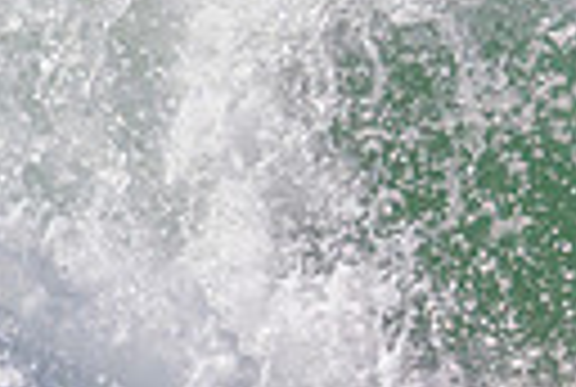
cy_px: 234
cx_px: 1334
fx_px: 56515
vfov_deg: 0.4
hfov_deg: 0.6
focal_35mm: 3524
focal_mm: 680
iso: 560
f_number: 11
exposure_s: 1/2000
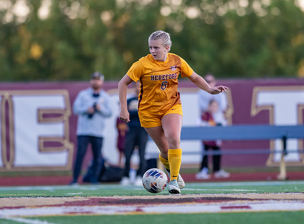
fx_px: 4273
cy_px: 119
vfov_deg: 3.0
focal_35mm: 489
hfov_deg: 4.1
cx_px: 175
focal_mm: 300
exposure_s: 1/1600
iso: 1800
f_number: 2.8
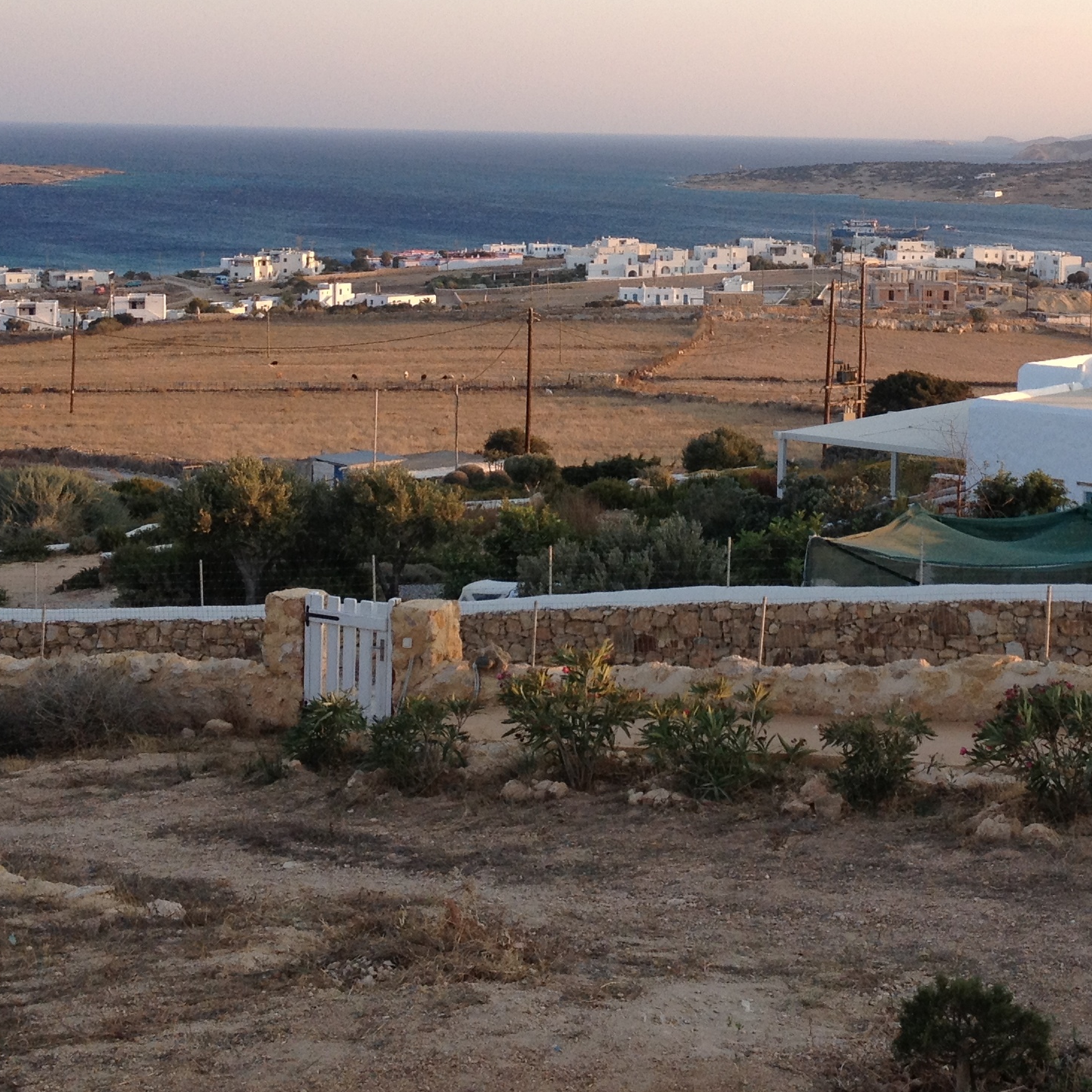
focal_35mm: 69
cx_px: 780
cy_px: 260
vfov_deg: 24.7
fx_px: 2463
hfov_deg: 24.8
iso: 50
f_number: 2.4
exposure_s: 1/345
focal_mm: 4.28
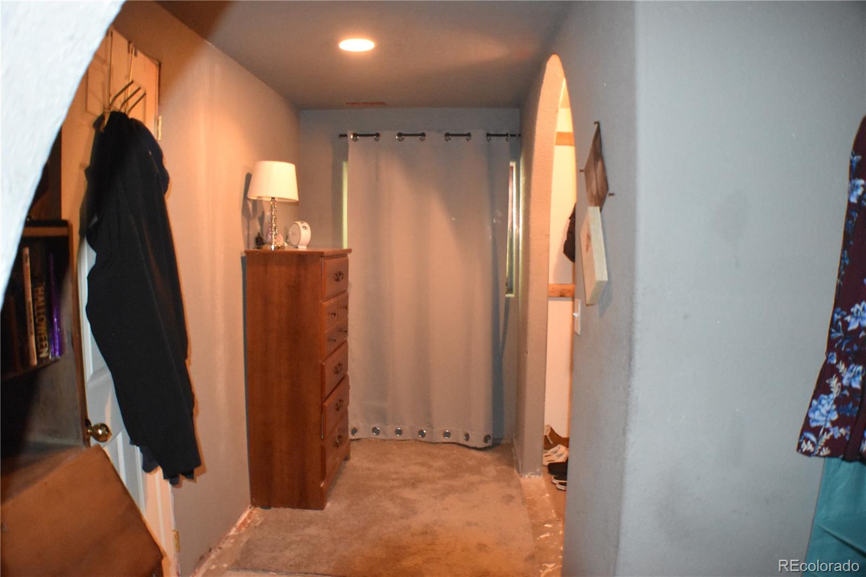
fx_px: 830
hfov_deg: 55.1
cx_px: 433
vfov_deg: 38.3
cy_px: 288
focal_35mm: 34
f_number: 3.8
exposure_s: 1/60
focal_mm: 23
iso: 5600
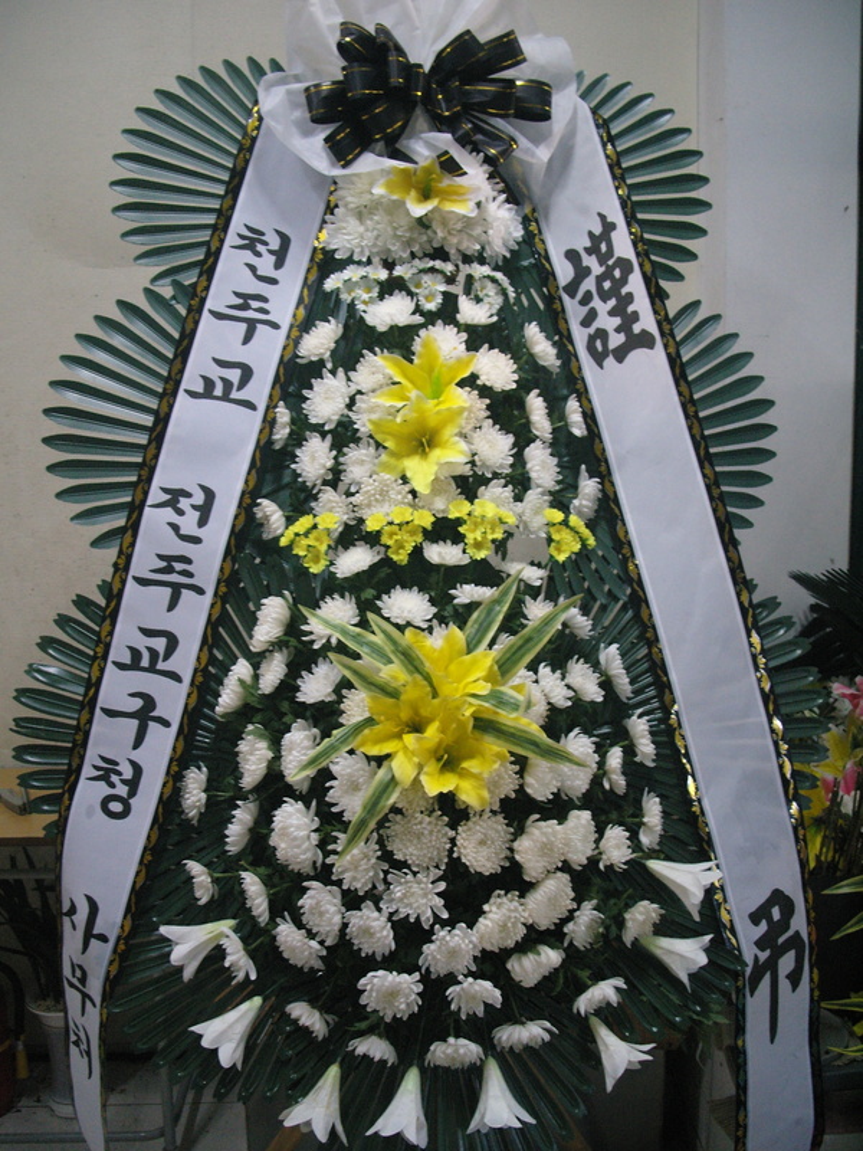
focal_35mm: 38
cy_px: 576
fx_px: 1263
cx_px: 432
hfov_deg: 37.7
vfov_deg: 49.0
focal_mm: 7.8
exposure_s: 1/25
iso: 200
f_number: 2.8
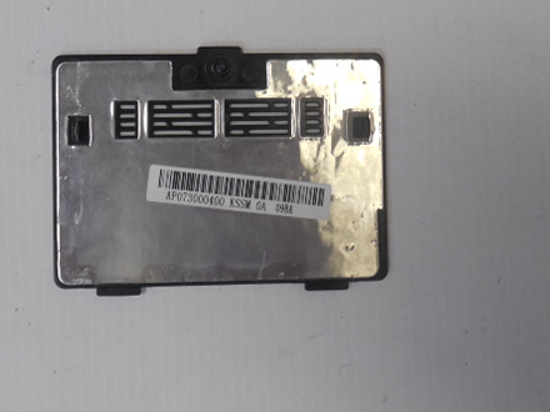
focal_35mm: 64
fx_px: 1017
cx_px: 165
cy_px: 114
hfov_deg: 30.0
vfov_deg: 22.8
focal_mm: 7.8
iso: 320
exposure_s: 1/30
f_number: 4.5
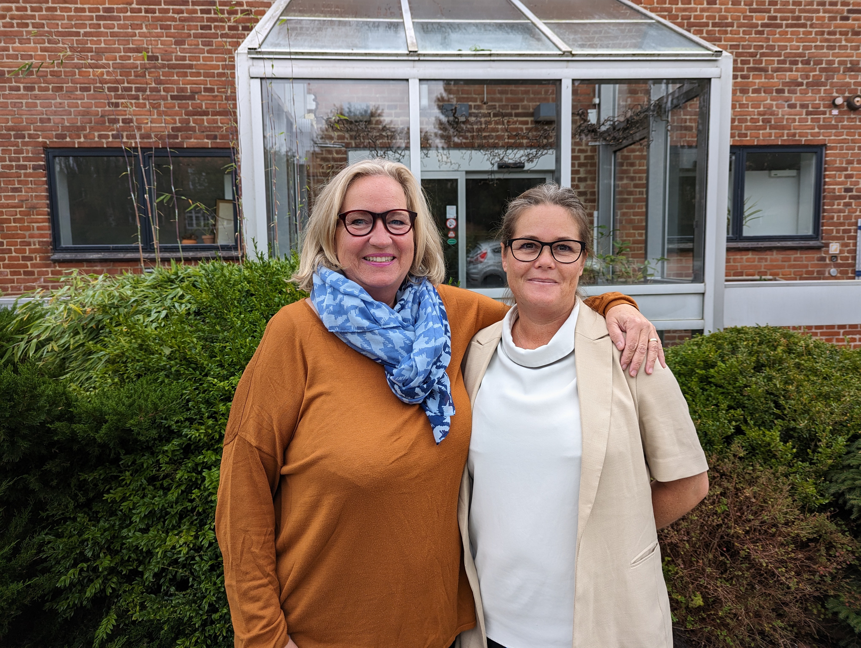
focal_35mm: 24
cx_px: 430
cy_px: 324
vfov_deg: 56.9
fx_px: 598
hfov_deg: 71.5
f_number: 1.85
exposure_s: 1/298
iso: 45
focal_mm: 6.81
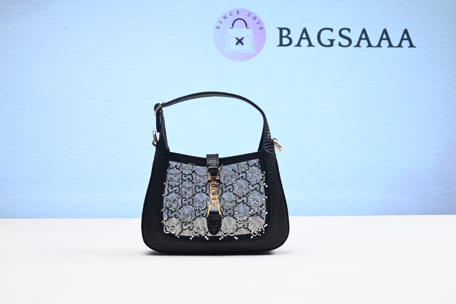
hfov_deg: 50.7
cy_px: 152
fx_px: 481
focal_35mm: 38
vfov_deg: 35.1
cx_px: 228
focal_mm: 38
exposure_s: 1/2
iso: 100
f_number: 16
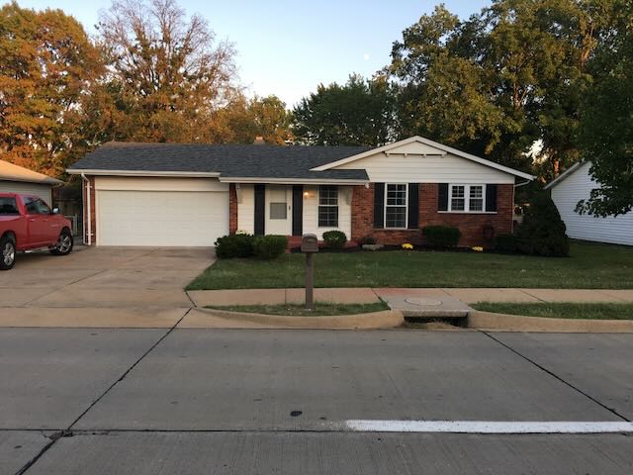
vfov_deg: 48.2
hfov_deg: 61.7
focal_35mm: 29
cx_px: 316
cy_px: 238
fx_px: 530
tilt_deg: -3.2
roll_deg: -0.8
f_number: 2.2
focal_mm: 4.15
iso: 25
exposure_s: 1/156
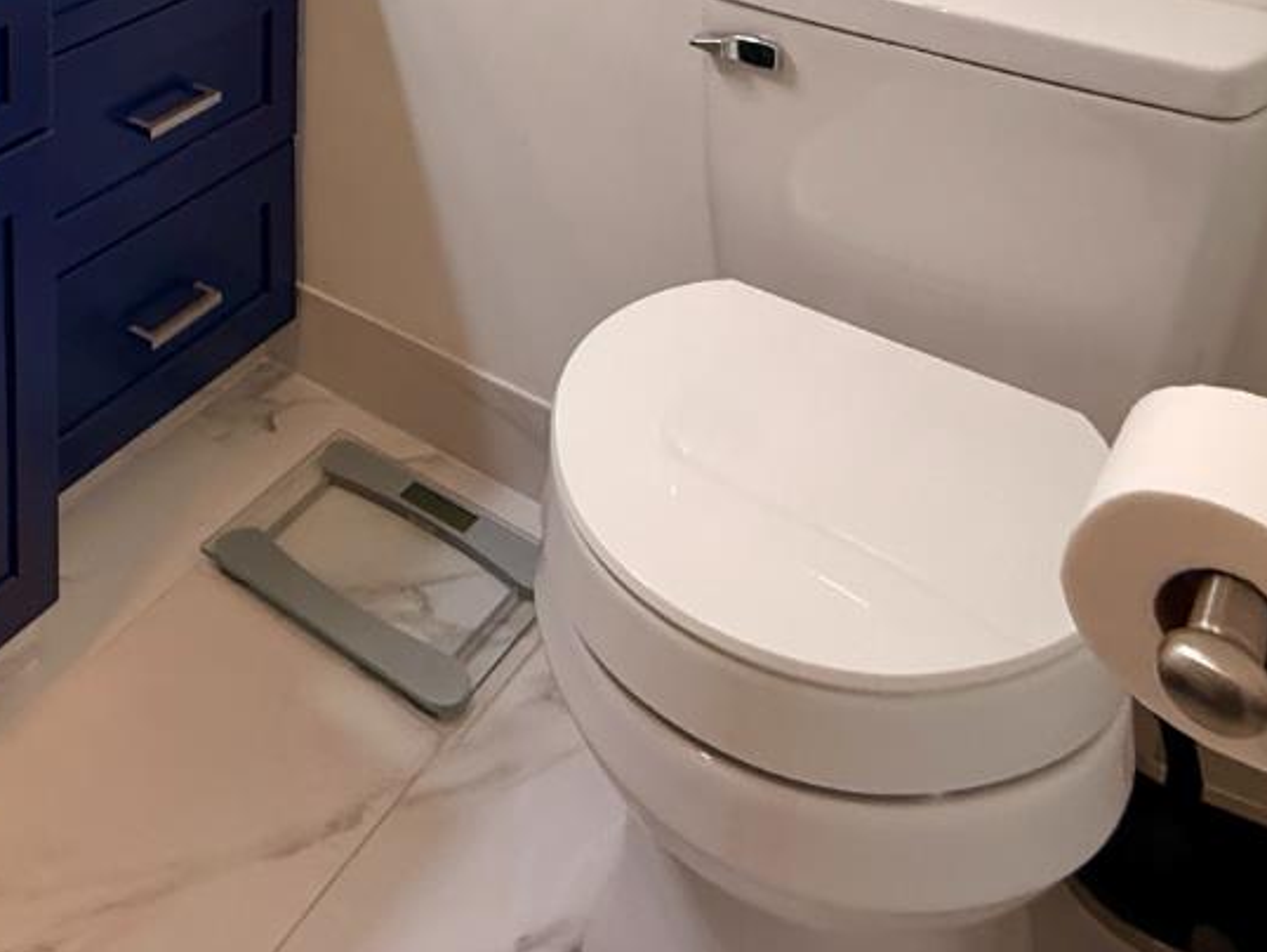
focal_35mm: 39
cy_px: -357
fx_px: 1428
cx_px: -151
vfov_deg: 28.5
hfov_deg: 38.8
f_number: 2.2
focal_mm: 2.22
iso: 250
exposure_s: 1/120
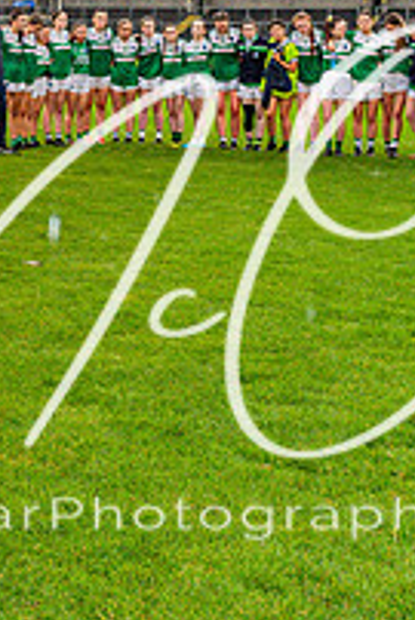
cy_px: 115
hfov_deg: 18.6
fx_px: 1208
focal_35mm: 70
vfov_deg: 28.2
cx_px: -63
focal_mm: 24
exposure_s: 1/200
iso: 1600
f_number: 3.5
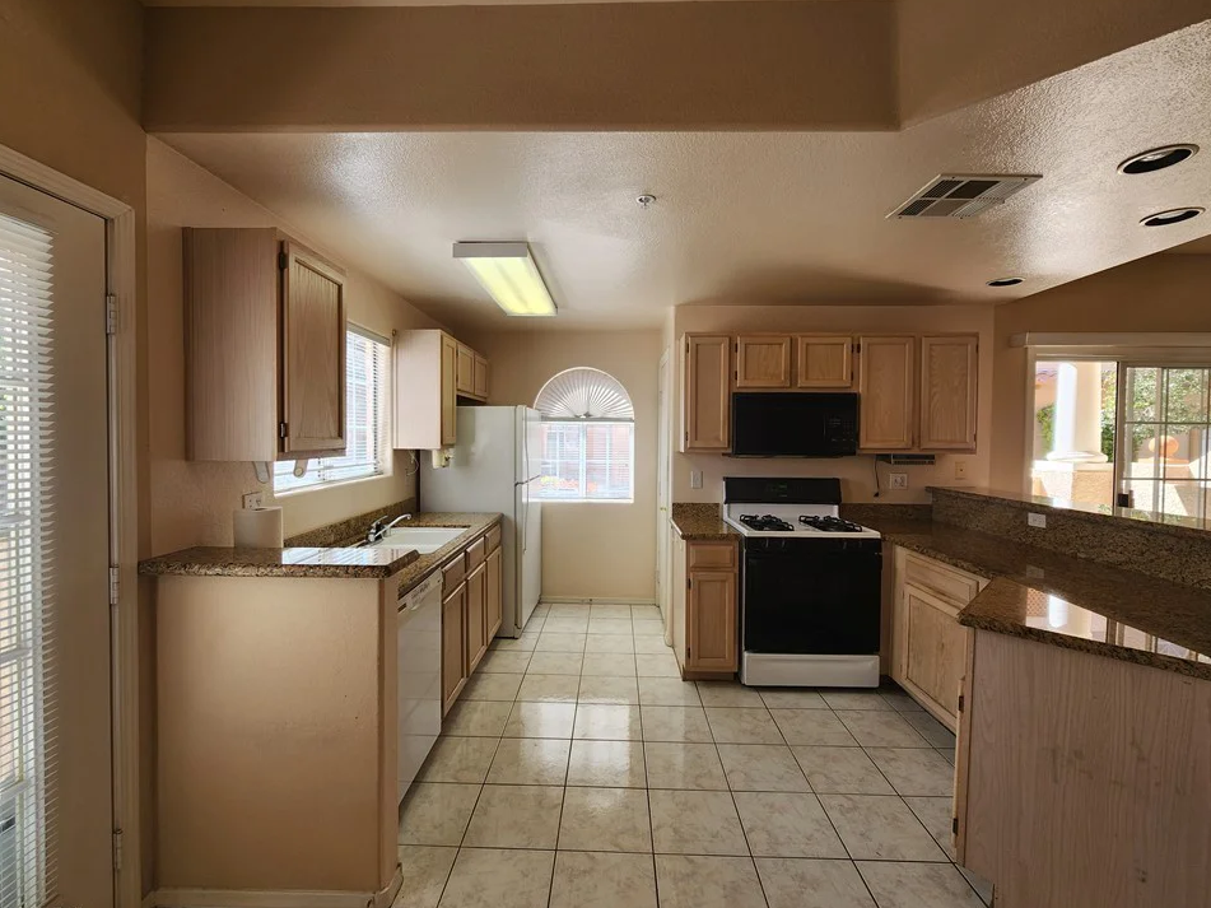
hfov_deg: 102.1
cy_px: 451
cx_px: 598
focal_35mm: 14
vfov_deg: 85.7
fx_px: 490
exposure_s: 1/129
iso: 50
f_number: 2.2
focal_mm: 2.2
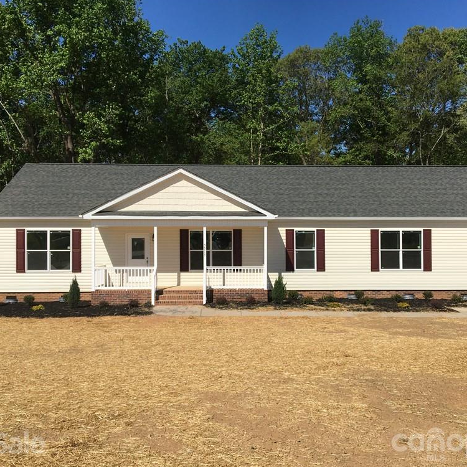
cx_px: 258
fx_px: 534
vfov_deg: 47.2
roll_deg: -0.3
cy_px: 234
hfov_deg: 47.1
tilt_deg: -0.6
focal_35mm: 35
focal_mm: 4.15
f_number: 2.2
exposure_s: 1/3497
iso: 25
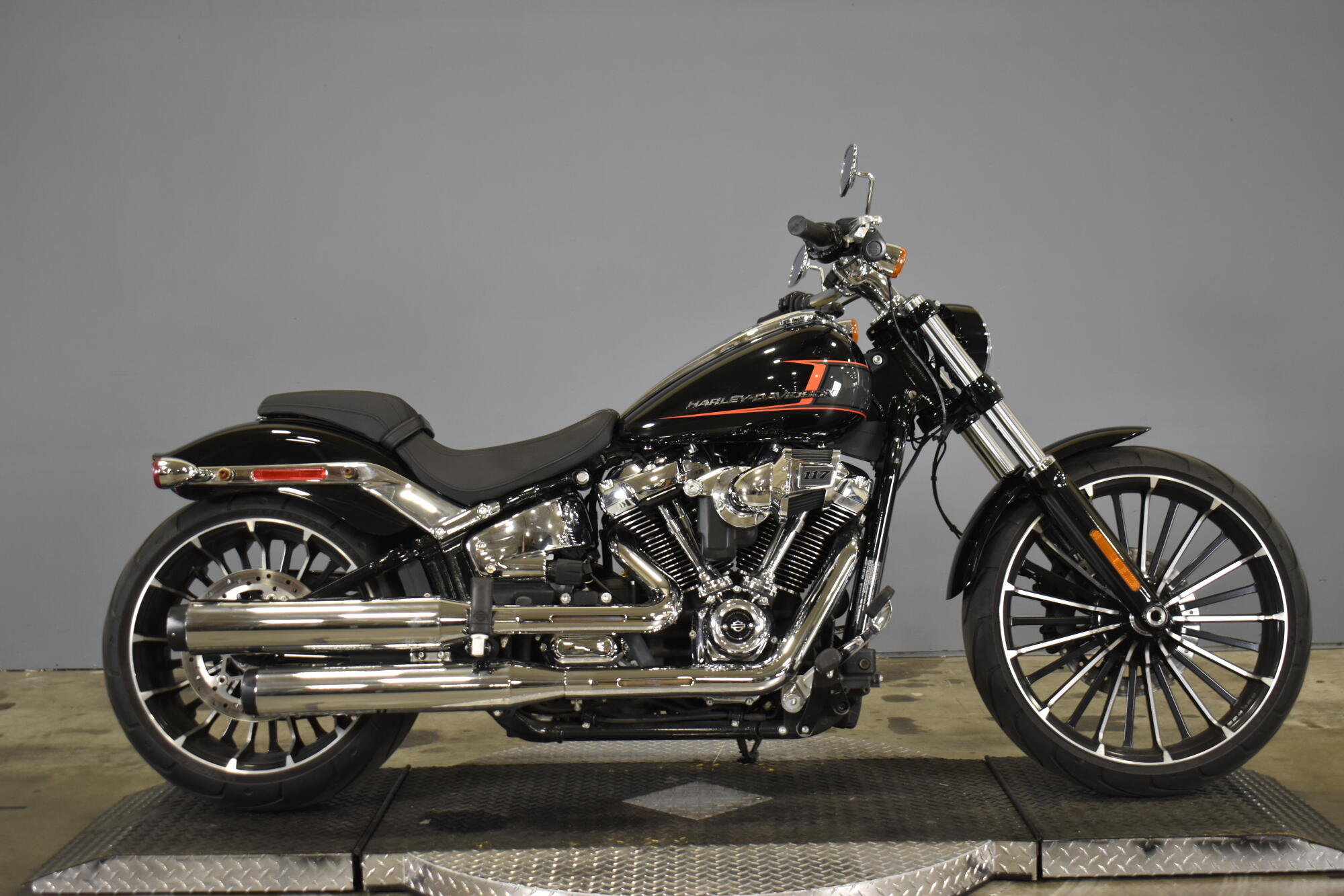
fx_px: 1904
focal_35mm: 51
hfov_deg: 38.9
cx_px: 672
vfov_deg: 26.5
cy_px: 448
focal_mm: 34
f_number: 4.5
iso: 400
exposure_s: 1/25
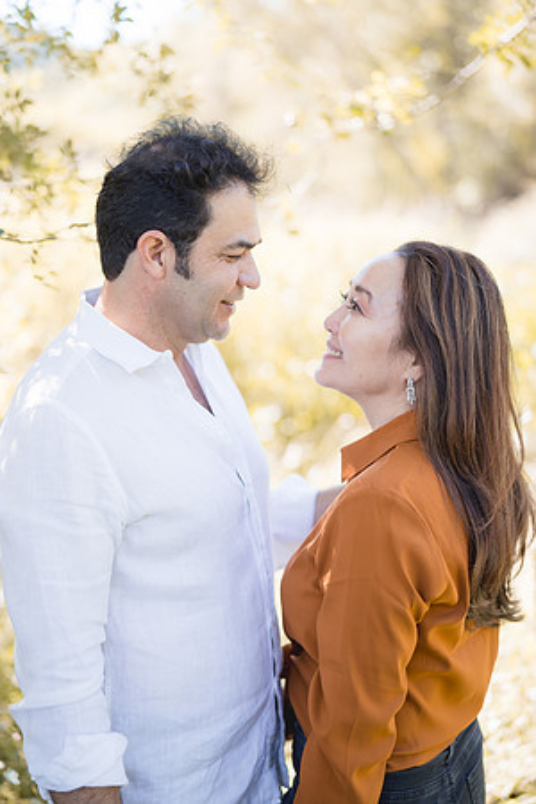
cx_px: 268
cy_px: 402
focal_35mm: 50
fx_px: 1117
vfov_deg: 39.6
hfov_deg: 27.0
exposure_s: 1/500
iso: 125
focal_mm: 50
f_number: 1.4
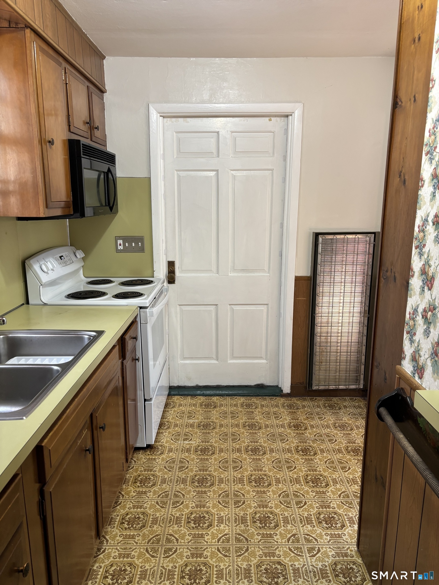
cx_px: 220
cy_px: 292
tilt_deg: -12.8
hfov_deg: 53.1
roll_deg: +0.0
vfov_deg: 67.3
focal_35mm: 26
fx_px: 440
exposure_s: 1/60
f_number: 1.6
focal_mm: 5.96
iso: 100
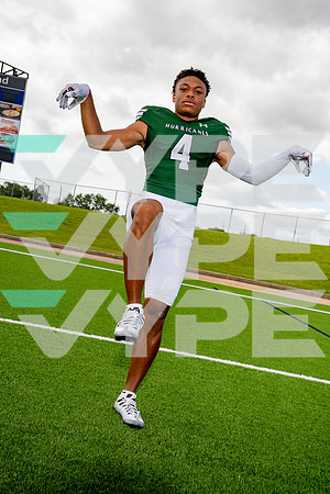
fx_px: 522
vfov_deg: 50.7
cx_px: 165
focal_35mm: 38
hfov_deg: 35.1
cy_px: 247
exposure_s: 1/250
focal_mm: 38
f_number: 8
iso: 200
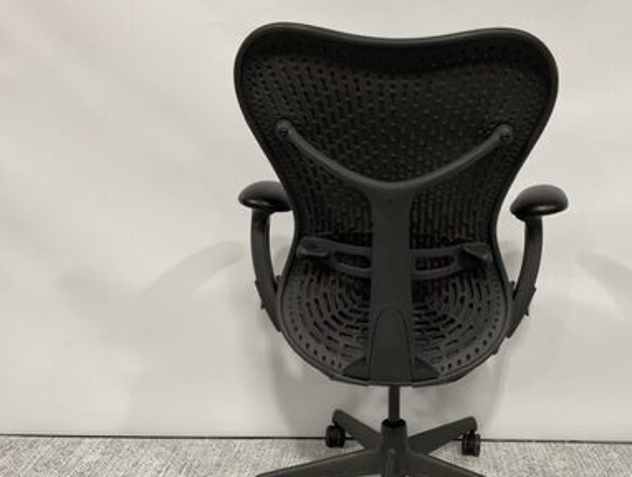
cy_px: 304
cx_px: 409
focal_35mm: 38
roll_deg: -2.2
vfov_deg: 37.6
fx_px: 695
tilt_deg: -15.7
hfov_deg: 48.3
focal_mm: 3
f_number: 1.8
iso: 100
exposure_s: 1/60
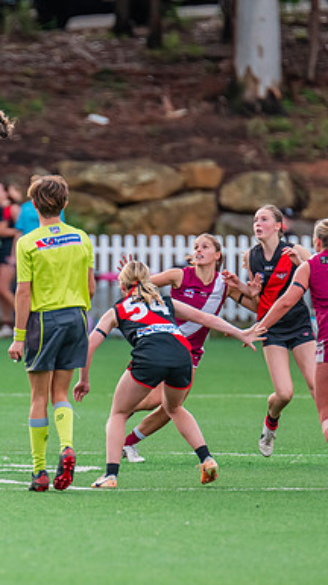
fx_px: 12874
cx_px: -38
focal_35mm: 831
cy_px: 362
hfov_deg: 1.5
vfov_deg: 2.6
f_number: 4
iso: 1000
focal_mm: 420
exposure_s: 1/800
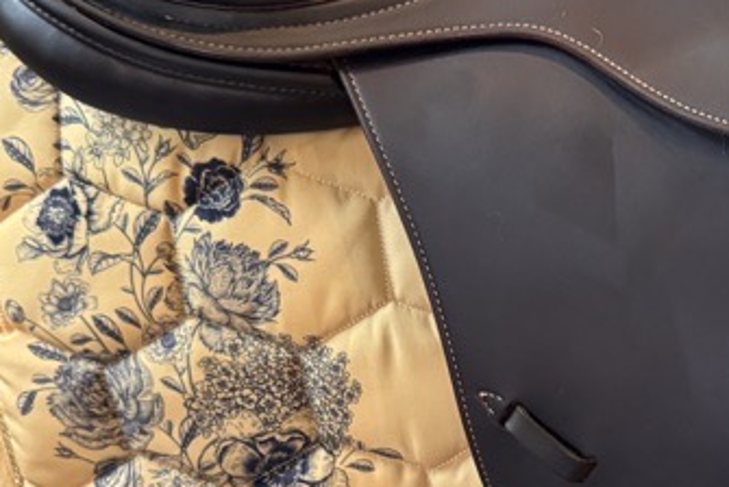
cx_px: 662
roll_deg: -1.7
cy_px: 419
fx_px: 1358
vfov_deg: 20.0
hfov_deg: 28.8
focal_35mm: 67
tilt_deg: -34.2
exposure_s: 1/60
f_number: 1.78
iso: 800
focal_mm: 6.76
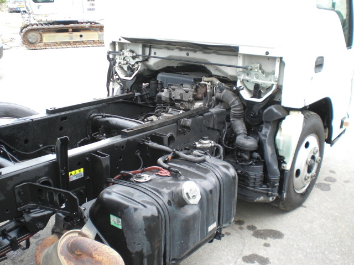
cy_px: 132
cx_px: 177
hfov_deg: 49.0
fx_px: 389
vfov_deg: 37.7
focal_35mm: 38
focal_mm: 6.3
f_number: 3.1
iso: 100
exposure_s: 1/60
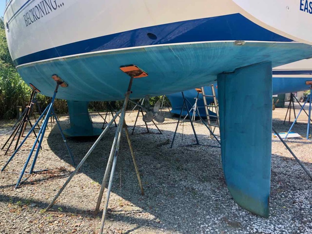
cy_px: 117
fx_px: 252
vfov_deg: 49.7
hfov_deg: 63.4
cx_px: 156
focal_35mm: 28
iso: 20
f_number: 1.8
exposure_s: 1/505
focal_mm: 3.99
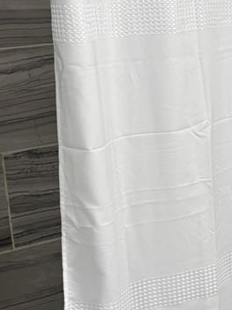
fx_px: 796
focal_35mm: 89
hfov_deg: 16.0
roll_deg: +1.3
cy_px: 188
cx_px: 269
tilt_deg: -16.6
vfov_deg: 22.0
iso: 80
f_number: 1.6
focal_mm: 5.96
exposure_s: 1/60
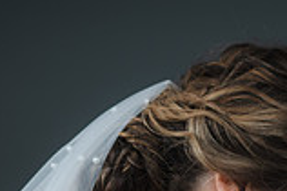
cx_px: 325
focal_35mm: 184
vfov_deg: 7.2
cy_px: 344
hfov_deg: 11.0
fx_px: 1465
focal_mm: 50
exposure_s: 1/250
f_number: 1.8
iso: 320
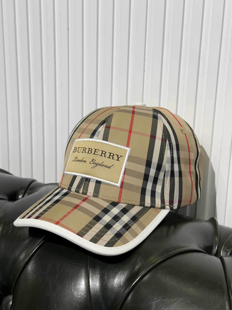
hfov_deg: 30.3
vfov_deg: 39.7
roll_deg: -1.8
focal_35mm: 48
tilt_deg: -14.8
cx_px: 116
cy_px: 155
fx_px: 429
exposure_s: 1/100
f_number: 1.78
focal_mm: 6.86
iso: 50
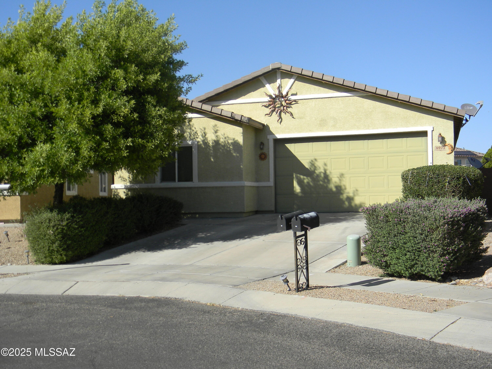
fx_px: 583
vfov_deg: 35.1
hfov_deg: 45.8
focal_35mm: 41
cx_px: 246
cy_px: 184
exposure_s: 1/768
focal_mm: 7.3
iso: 80
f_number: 3.8
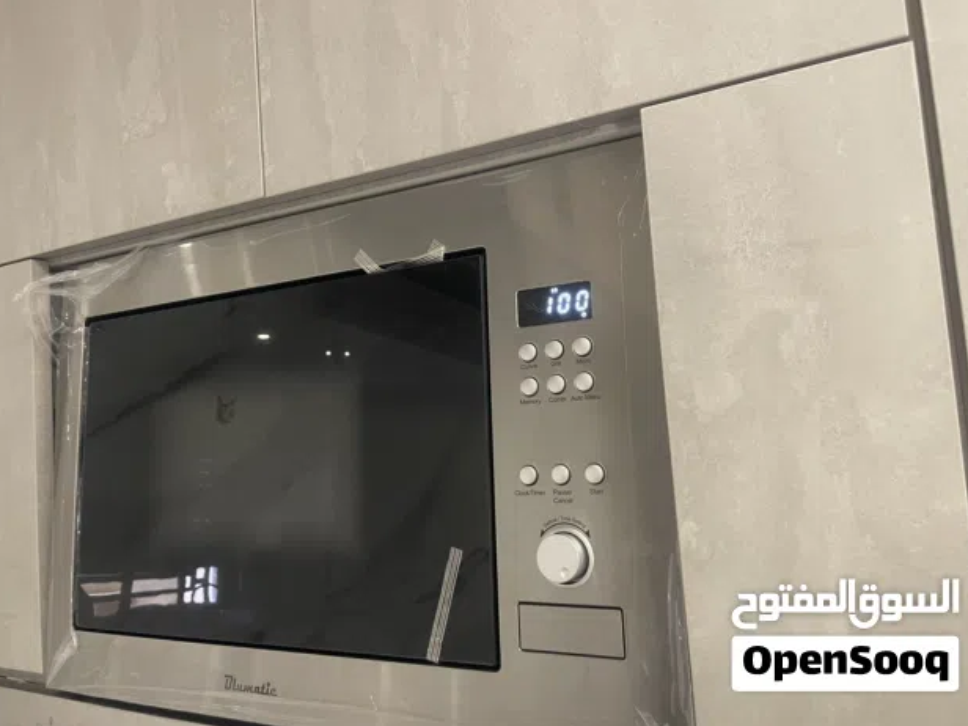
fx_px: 755
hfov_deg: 65.3
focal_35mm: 27
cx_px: 495
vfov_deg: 51.3
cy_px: 352
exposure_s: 1/33
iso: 400
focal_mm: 4.2
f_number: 1.6
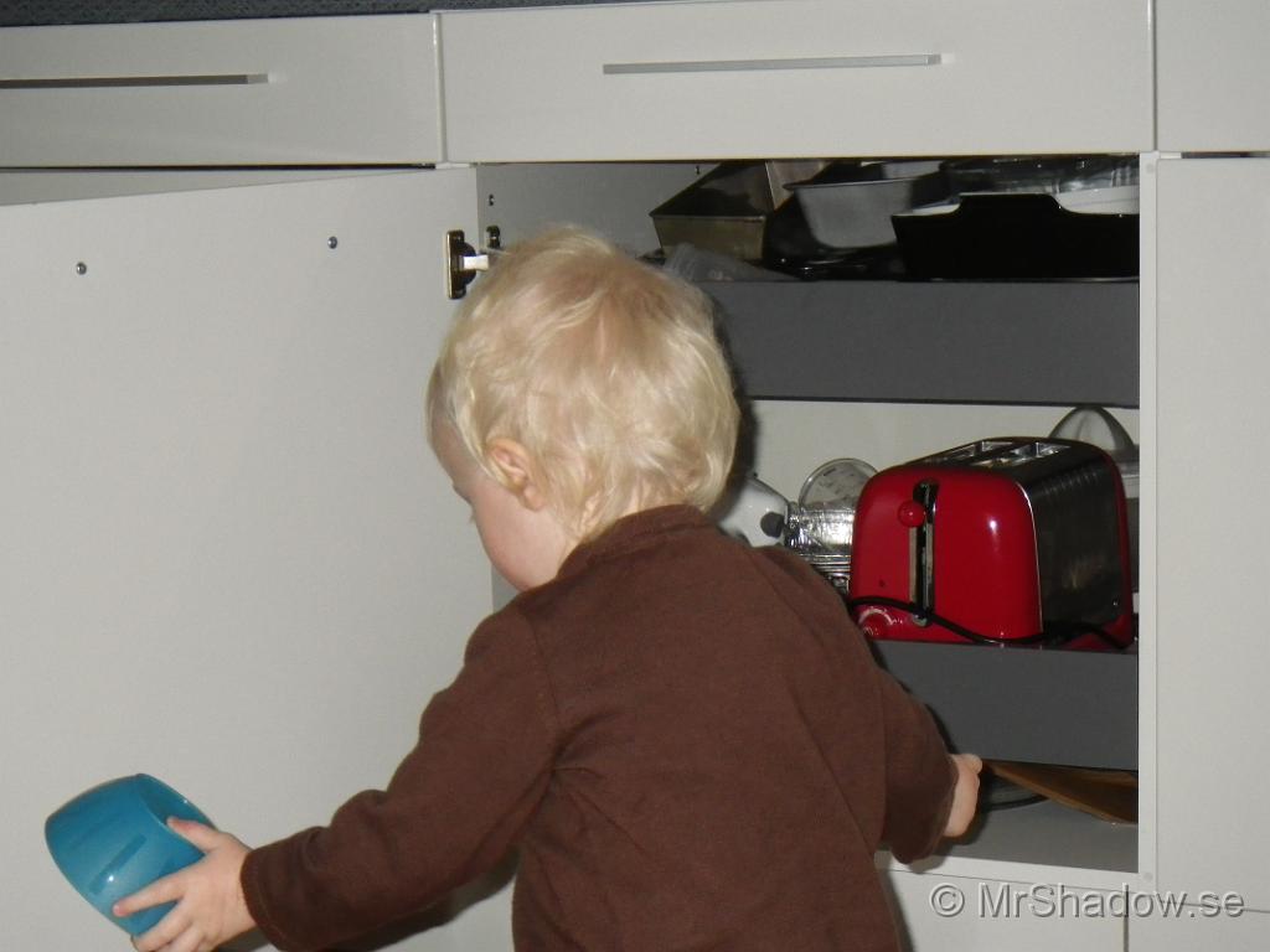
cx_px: 635
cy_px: 476
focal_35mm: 77
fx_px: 2825
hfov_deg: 25.3
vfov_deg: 19.1
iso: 400
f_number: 4.8
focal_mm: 13.7
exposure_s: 1/100
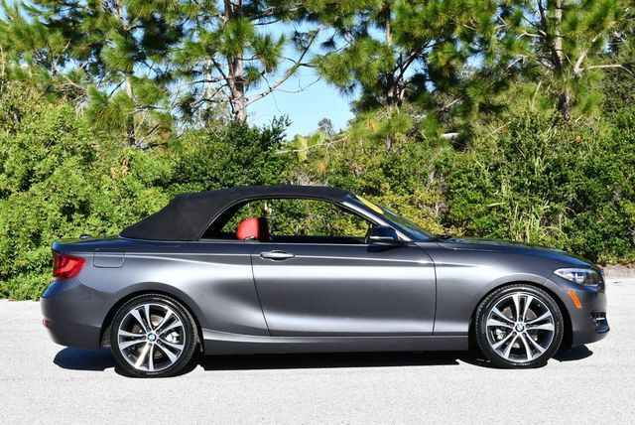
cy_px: 212
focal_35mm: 70
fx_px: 1236
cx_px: 318
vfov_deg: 19.5
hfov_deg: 28.8
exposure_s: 1/250
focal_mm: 35
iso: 160
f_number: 8
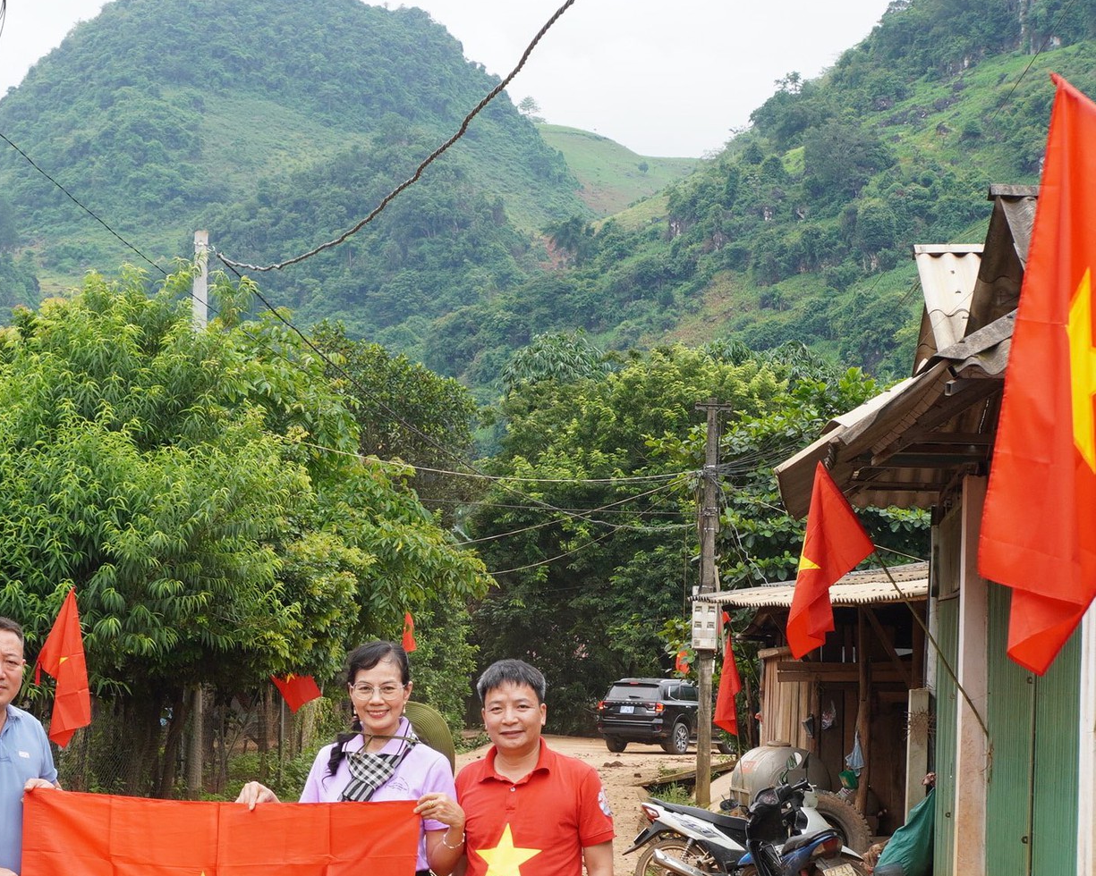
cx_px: 266
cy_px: 685
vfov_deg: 15.8
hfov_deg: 19.6
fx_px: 3146
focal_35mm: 97
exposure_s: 1/160
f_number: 7.1
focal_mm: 33
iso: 200
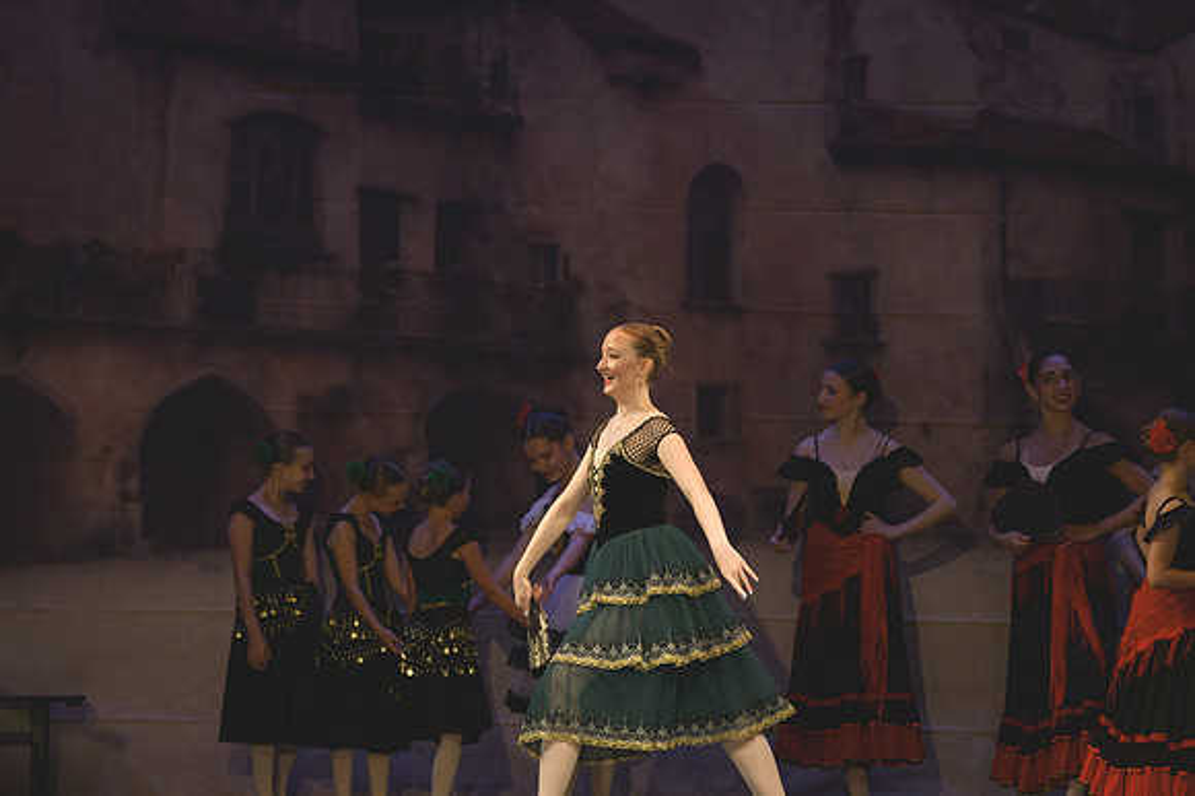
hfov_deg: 6.9
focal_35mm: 300
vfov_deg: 4.6
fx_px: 9952
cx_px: 598
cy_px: 398
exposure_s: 1/1000
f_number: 2.8
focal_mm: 200
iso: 2000
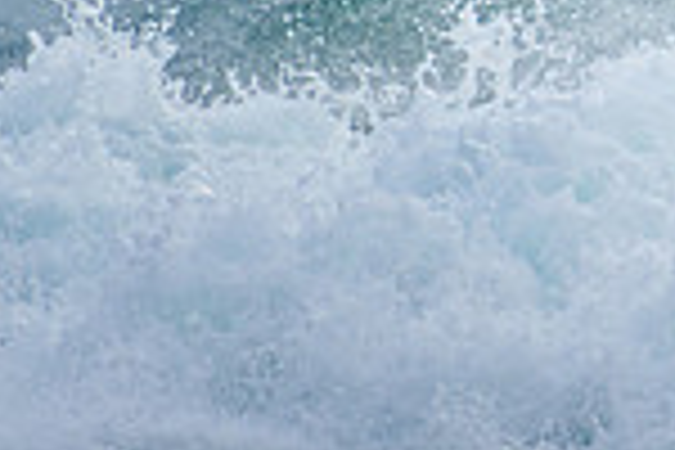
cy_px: -367
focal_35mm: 2317
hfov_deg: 0.9
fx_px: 43440
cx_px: 1264
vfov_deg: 0.6
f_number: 5.6
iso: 400
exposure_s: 1/2000
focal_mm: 400
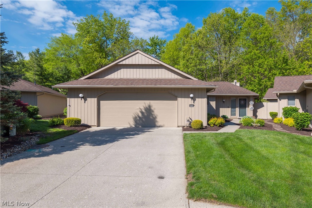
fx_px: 182
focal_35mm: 21
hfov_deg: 81.2
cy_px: 104
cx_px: 156
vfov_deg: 59.4
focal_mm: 21
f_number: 9
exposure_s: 1/400
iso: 100
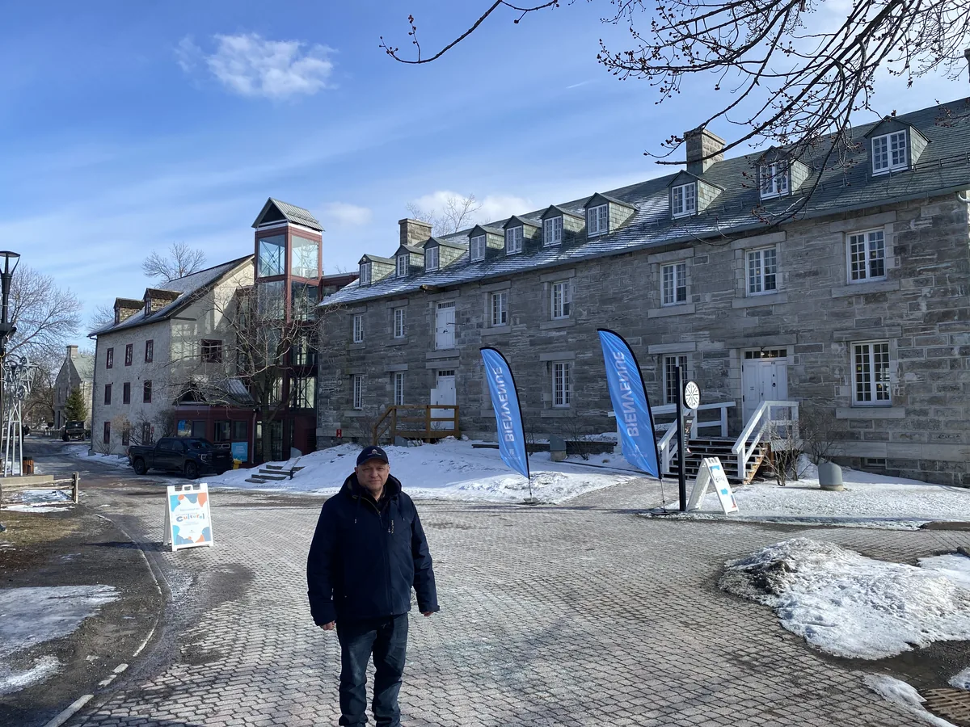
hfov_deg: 67.3
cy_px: 364
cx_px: 485
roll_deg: -0.3
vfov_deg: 53.1
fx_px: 729
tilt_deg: +4.5
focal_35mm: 26
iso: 32
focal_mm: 4.25
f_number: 1.8
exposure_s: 1/2513
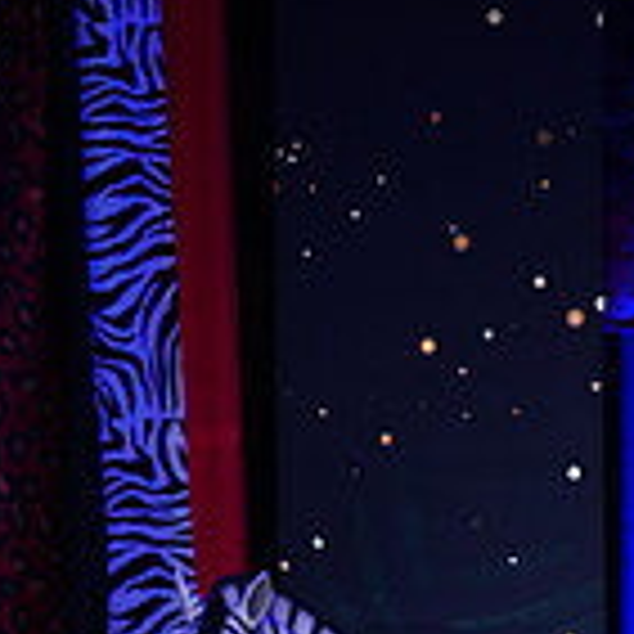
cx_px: 843
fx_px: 7584
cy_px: 1232
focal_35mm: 366
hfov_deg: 4.8
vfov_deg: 4.7
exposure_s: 1/320
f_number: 4
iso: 3200
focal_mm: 105
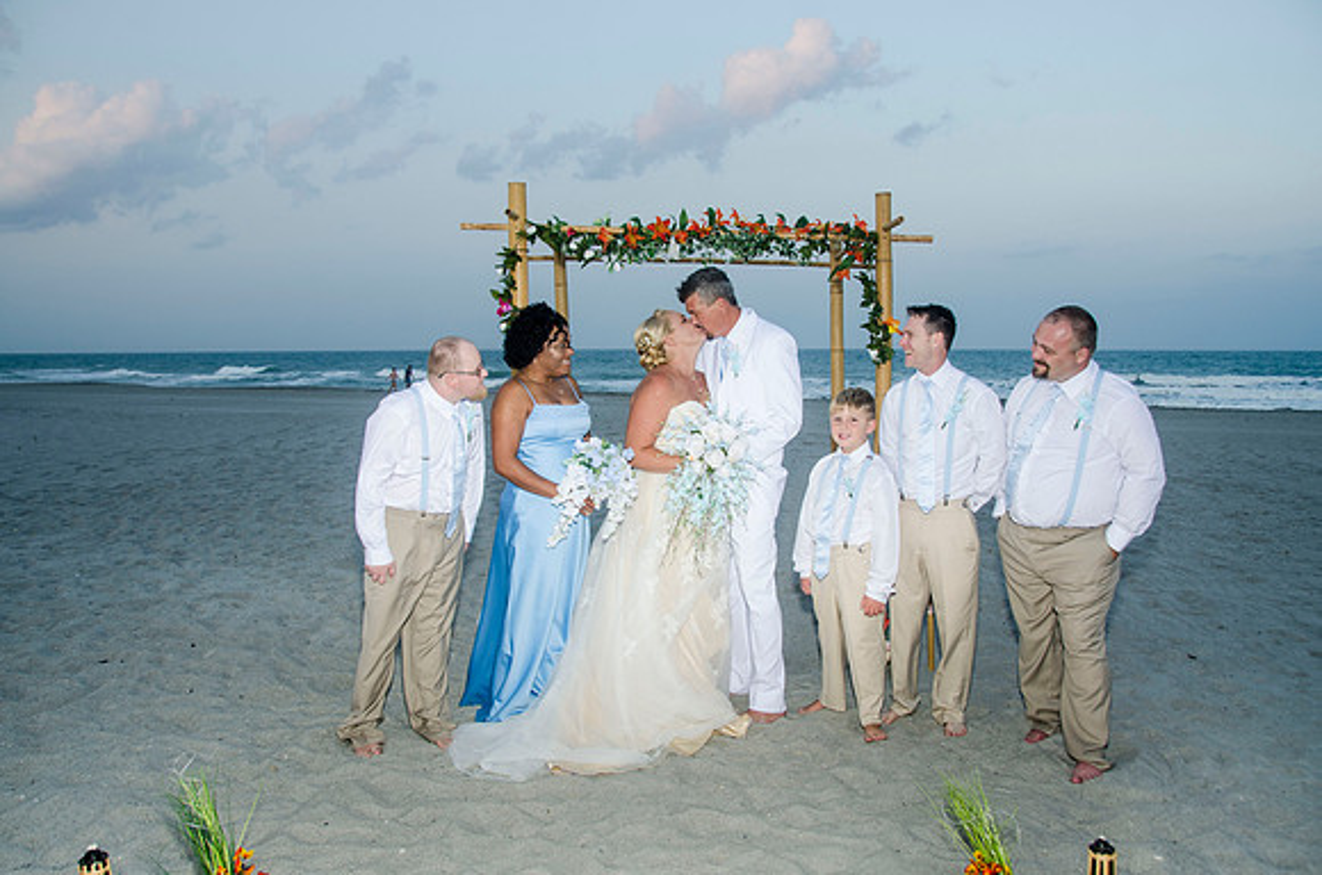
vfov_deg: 47.7
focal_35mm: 27
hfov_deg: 67.5
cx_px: 661
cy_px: 438
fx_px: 989
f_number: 5.6
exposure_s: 1/100
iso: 100
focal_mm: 18
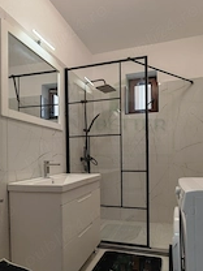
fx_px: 195
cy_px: 158
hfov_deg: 54.8
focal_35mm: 25
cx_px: 111
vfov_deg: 68.9
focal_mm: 1.82
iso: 200
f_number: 2
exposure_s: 1/50
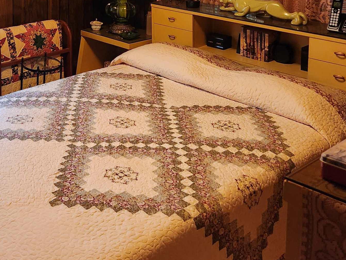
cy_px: 1
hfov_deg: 35.4
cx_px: 90
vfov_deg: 26.1
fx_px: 530
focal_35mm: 53
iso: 500
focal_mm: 5.4
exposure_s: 1/120
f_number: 1.8
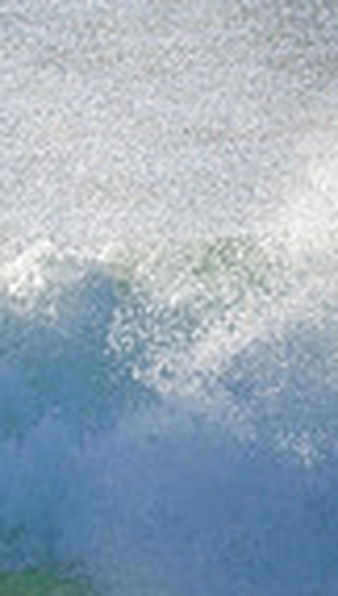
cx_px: -483
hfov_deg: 0.5
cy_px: 101
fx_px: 40558
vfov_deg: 0.8
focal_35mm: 2559
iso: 125
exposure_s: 1/1250
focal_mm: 500
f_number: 5.6
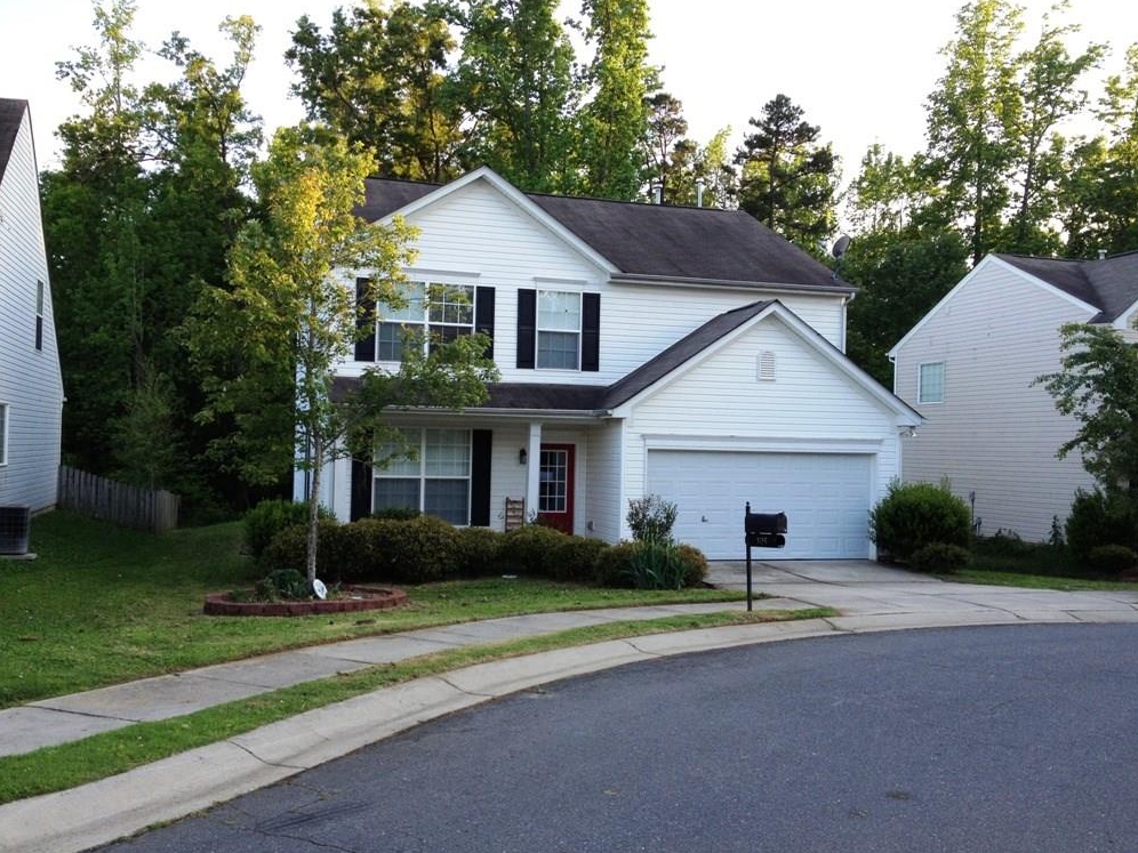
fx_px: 1183
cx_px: 575
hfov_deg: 51.4
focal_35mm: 36
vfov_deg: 39.7
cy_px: 435
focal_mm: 4.28
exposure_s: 1/207
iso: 50
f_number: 2.4
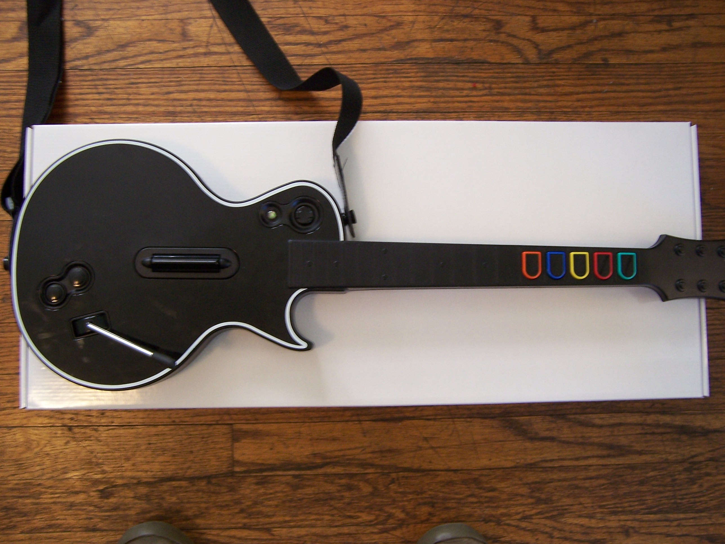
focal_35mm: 33
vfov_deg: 42.9
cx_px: 362
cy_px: 272
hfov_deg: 55.4
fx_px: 691
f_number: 3.4
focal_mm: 5.5
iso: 140
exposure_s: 1/10
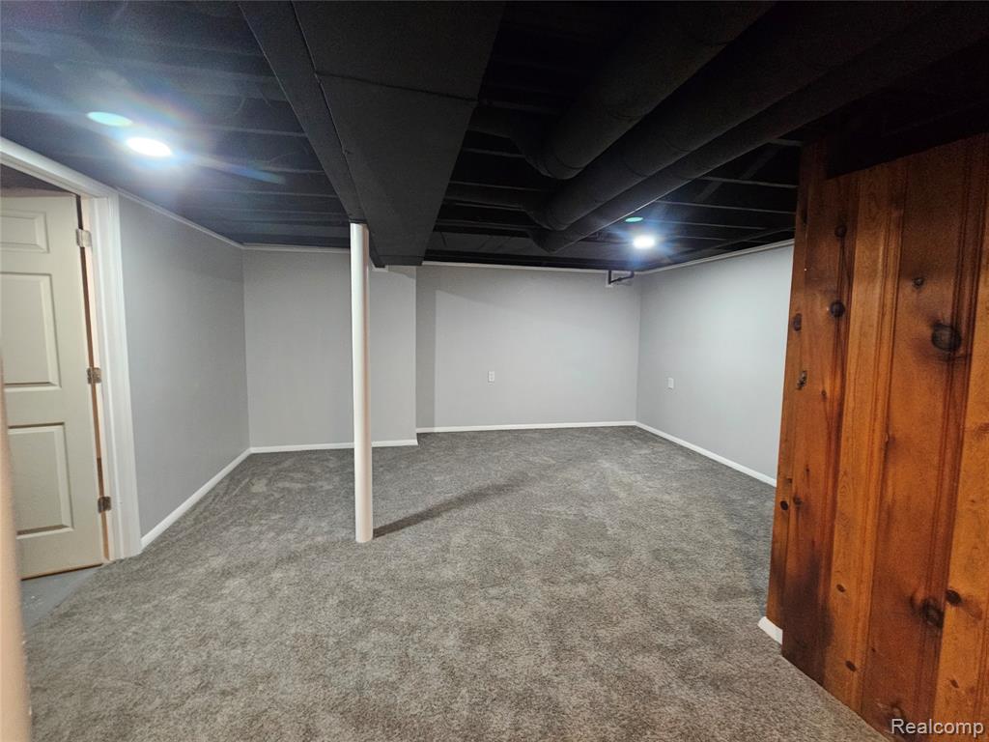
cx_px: 494
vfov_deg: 89.9
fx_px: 371
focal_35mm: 13
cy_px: 371
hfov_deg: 106.2
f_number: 2.2
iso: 500
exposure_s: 1/30
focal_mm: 2.2
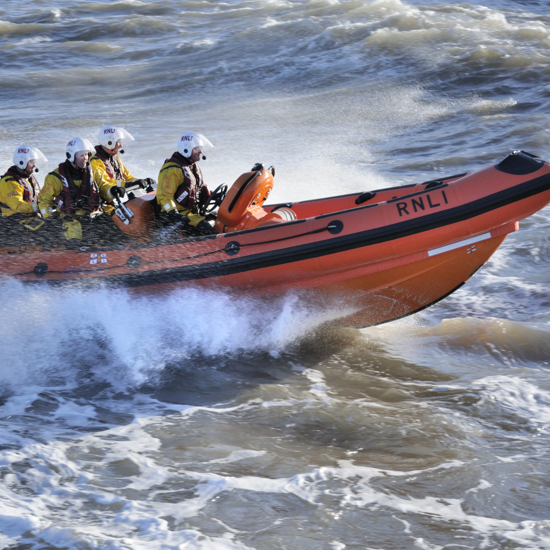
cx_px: 189
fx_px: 1899
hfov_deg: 16.4
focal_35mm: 106
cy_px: 275
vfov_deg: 16.5
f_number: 5.6
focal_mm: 55
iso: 400
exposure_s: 1/320
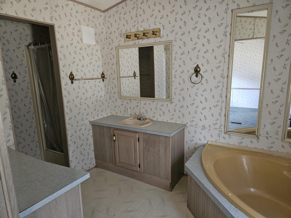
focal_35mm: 23
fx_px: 193
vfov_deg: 58.9
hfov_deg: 73.9
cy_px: 109
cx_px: 146
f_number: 1.8
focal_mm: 5.4
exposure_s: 1/30
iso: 640
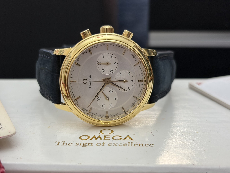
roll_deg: +1.4
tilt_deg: -18.0
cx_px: 115
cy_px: 86
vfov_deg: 28.0
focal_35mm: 52
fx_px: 346
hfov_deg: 36.8
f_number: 1.6
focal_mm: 5.96
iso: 80
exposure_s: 1/50
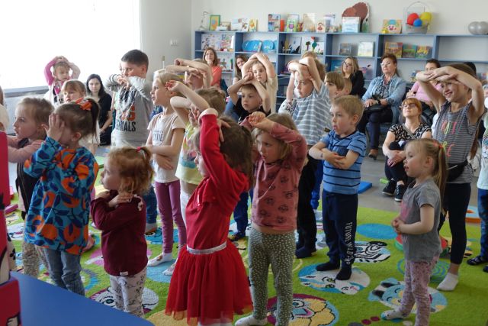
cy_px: 163
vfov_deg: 32.6
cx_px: 244
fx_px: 556
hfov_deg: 47.4
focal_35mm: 41
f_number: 2.8
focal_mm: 15.13
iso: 320
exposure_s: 1/50
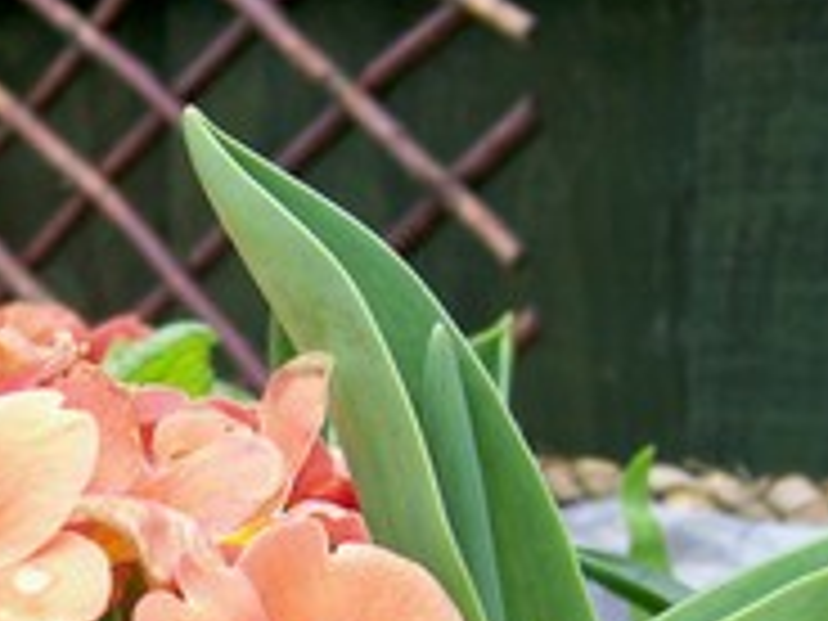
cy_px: 711
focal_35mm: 86
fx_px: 2057
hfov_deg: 21.7
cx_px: -54
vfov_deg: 16.6
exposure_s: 1/250
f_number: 2.7
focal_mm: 6
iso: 80
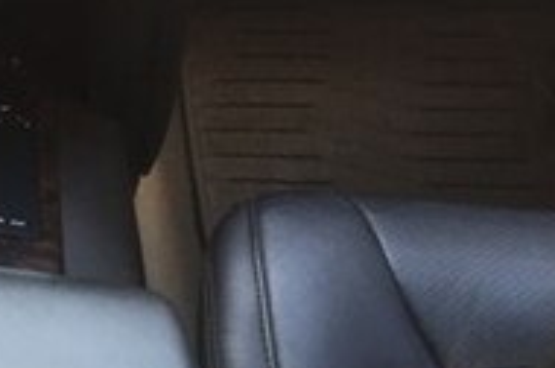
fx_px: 1616
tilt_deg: -21.4
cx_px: -248
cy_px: -174
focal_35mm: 105
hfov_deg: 17.7
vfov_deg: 12.4
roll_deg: +2.1
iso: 40
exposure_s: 1/100
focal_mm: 4.15
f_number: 2.2
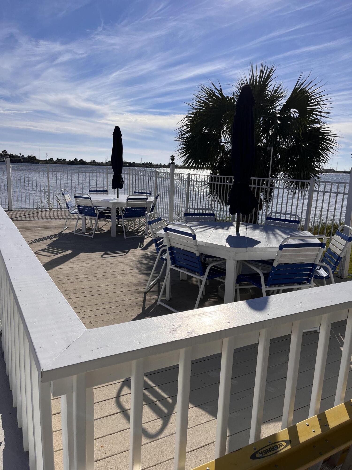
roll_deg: -2.3
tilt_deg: -9.6
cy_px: 235
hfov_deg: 53.1
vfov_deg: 67.3
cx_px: 176
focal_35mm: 26
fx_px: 353
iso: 50
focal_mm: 5.1
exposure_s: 1/10870
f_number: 1.6
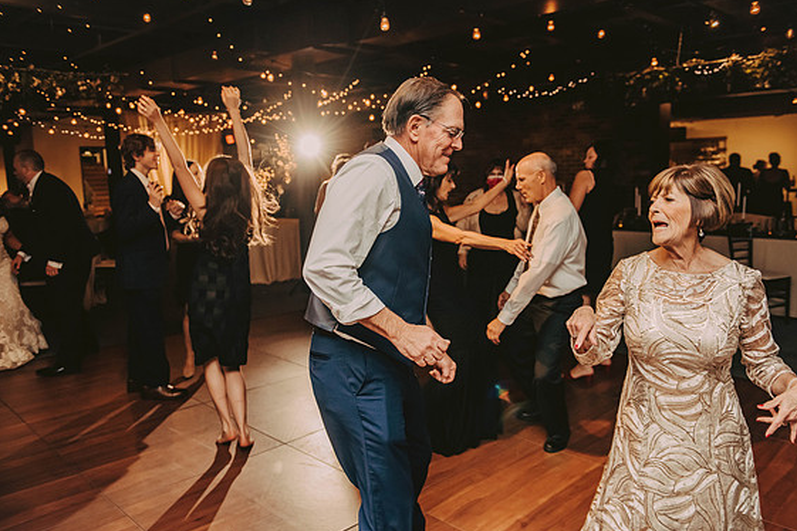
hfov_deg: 61.9
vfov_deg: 43.6
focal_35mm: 30
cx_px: 399
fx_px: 664
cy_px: 266
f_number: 3.2
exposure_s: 1/200
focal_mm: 29
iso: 2000
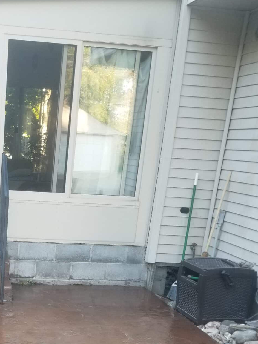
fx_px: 527
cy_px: 312
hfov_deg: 26.2
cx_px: 6
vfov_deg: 34.1
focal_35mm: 53
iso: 64
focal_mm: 4.25
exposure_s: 1/60
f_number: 1.7
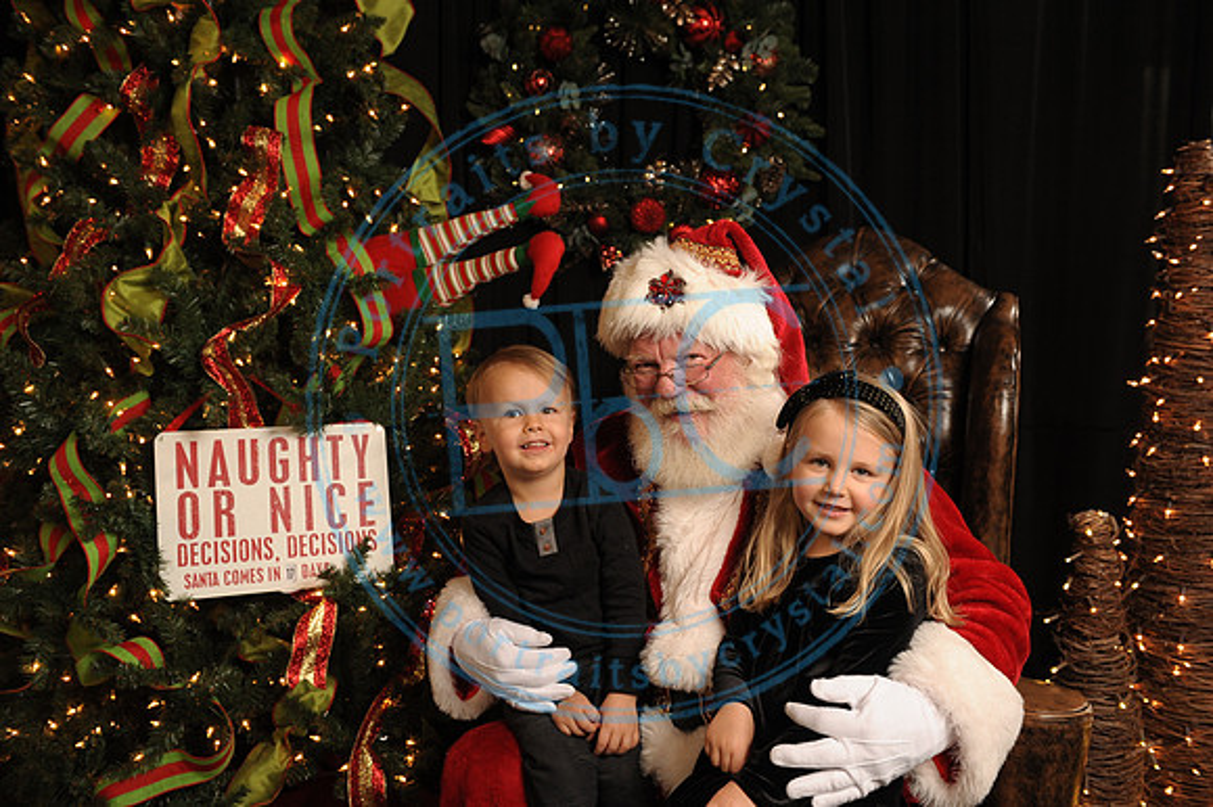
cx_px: 606
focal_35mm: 32
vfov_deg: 41.1
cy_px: 404
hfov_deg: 58.7
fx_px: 1078
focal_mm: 32
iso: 1000
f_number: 5
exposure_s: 1/125
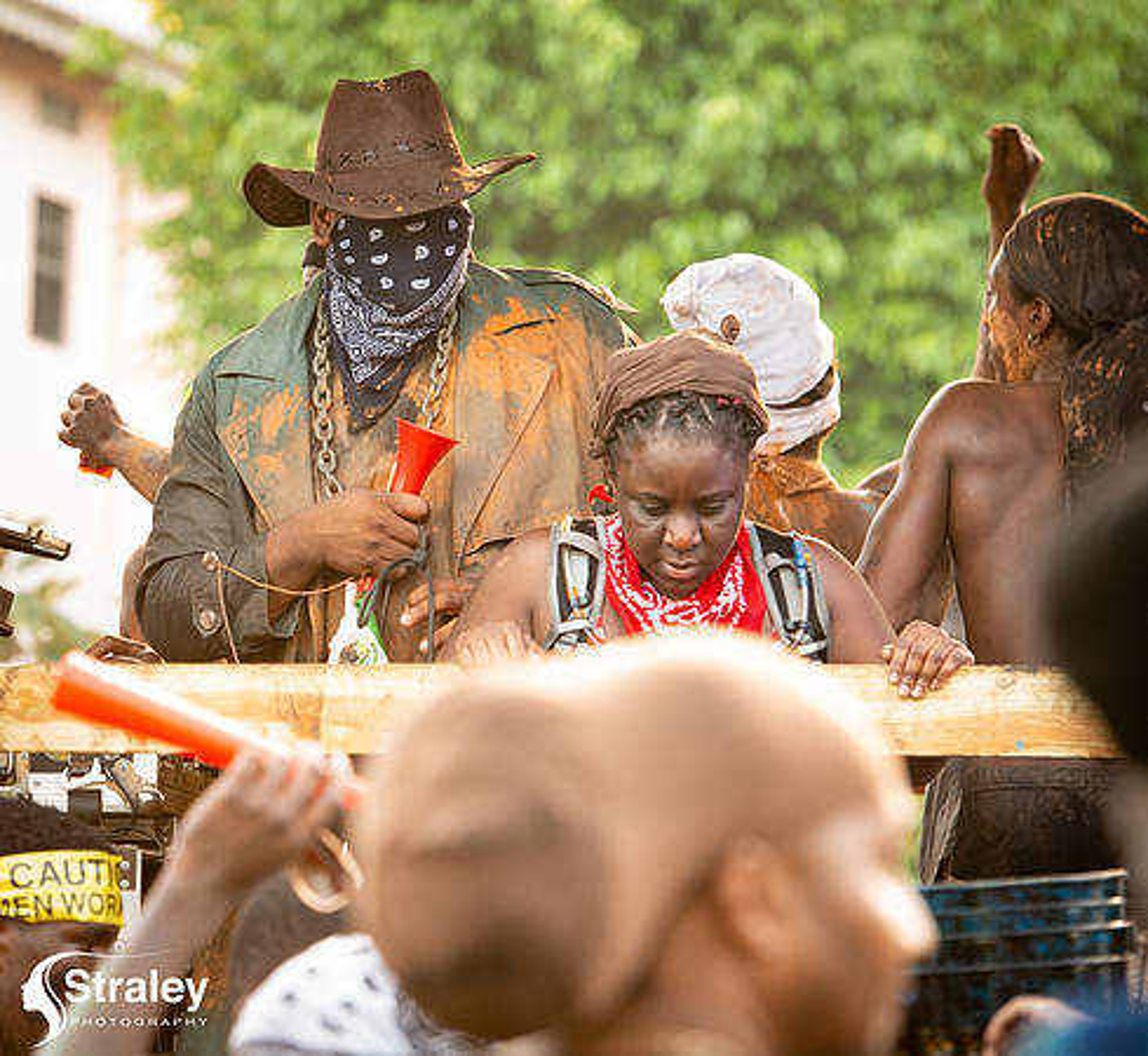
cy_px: 427
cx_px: 192
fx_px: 8757
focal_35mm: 243
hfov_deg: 7.5
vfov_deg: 6.9
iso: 1800
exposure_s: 1/200
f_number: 5
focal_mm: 165
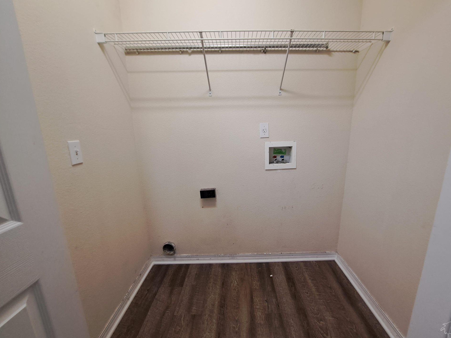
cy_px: 165
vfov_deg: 85.6
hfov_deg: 101.9
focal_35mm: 14
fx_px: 182
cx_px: 240
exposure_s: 1/30
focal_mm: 1.74
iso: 200
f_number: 2.2
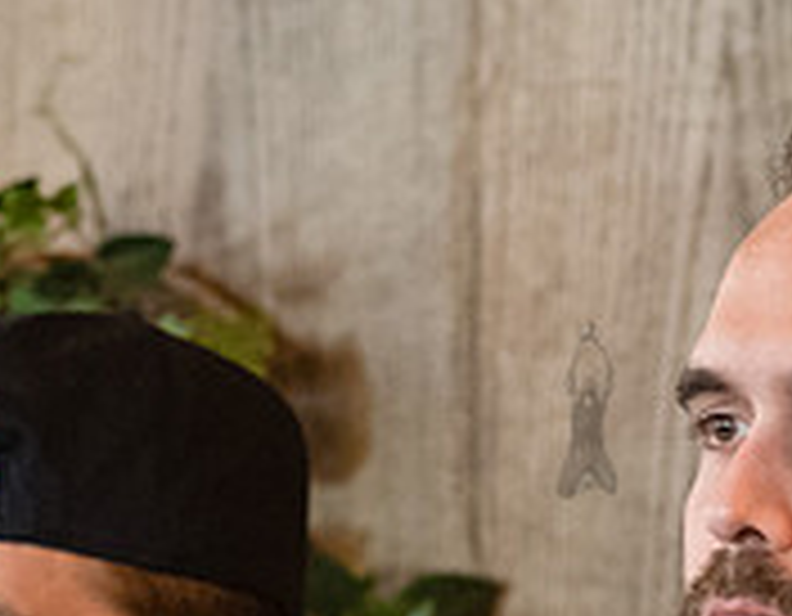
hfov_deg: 5.1
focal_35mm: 383
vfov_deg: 4.0
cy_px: 950
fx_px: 8884
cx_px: 883
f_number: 3.5
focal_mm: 100
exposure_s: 1/200
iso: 5000
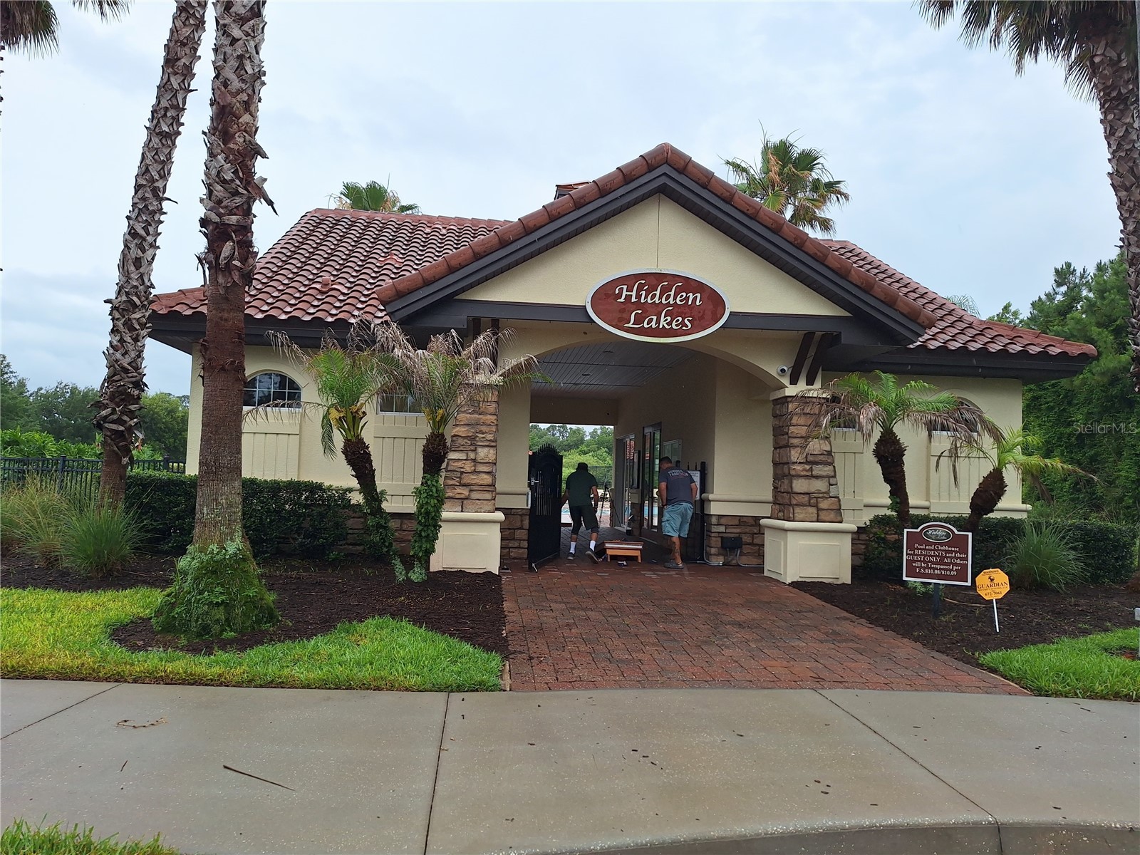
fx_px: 757
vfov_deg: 58.9
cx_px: 570
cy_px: 428
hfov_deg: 73.9
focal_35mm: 23
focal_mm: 5.54
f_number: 1.8
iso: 40
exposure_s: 1/1038
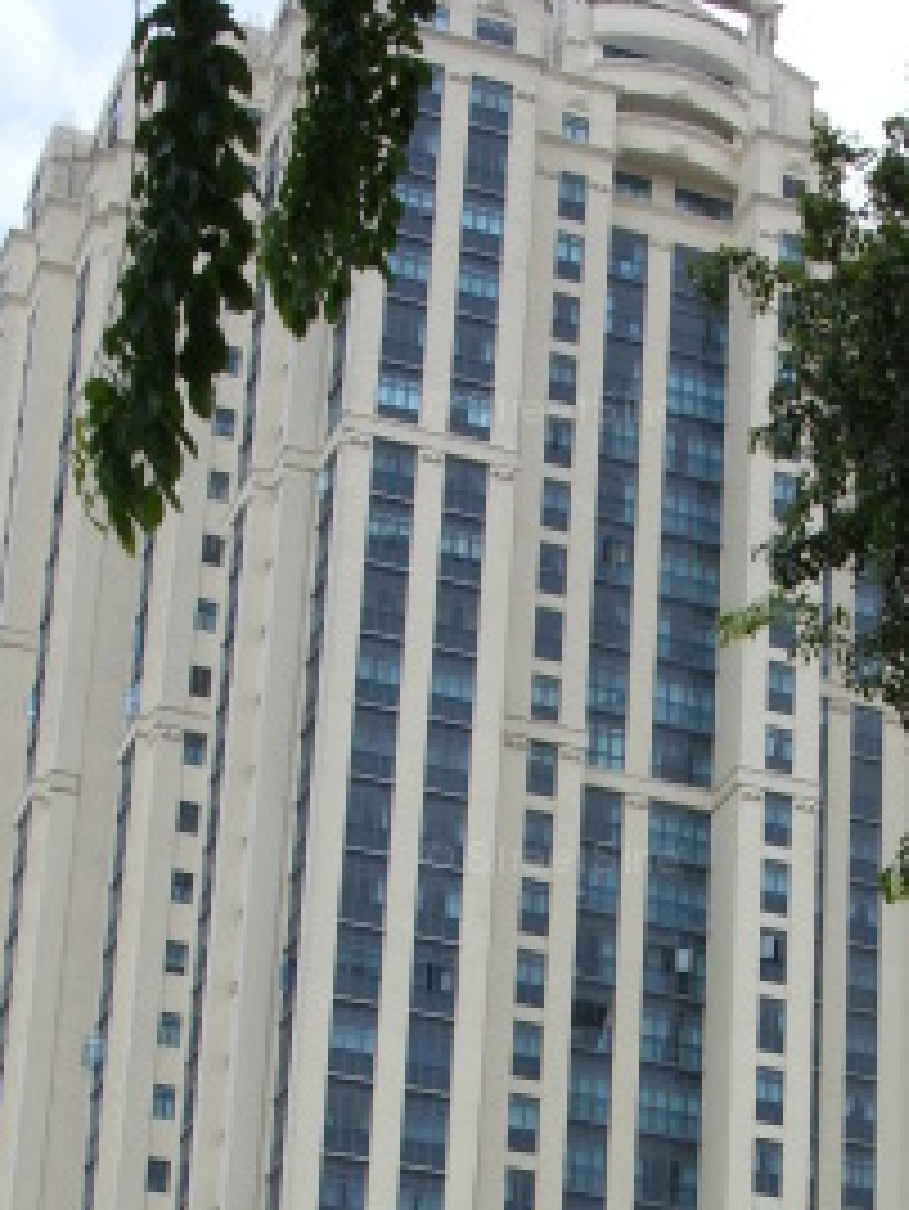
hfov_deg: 14.9
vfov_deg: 18.6
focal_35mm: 99
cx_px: 700
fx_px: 3464
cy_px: 1511
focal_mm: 6.3
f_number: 4.9
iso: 50
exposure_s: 1/296
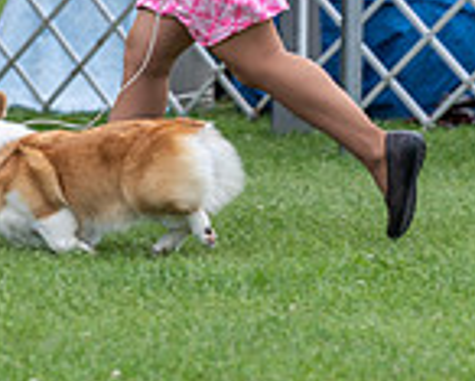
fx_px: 6851
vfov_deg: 3.2
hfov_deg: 4.0
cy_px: -306
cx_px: 11
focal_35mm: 487
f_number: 3.5
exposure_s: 1/640
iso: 100
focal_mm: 112
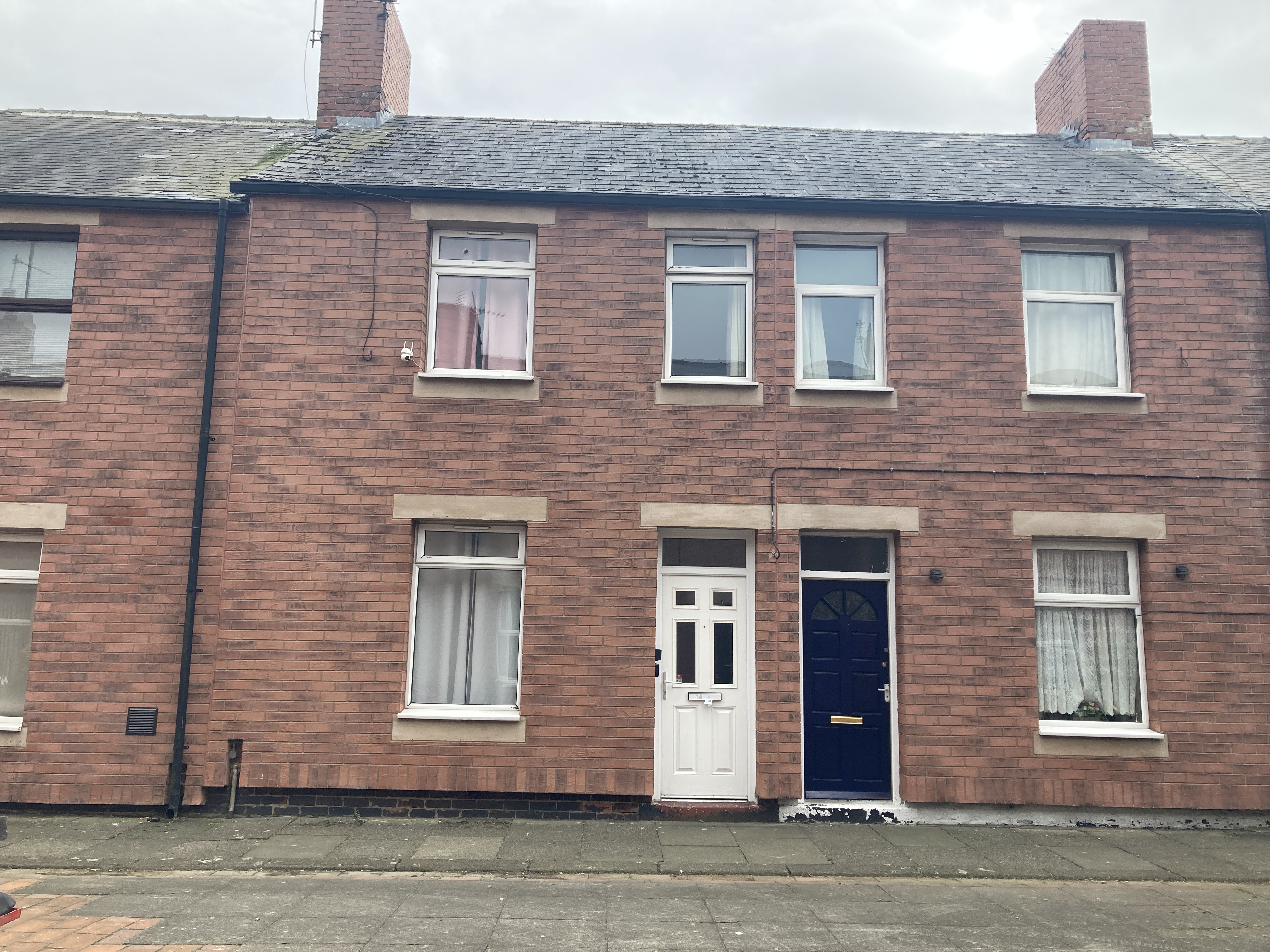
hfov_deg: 63.4
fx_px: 1027
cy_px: 476
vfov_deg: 49.7
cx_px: 635
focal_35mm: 28
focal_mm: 3.99
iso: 20
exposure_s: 1/445
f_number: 1.8
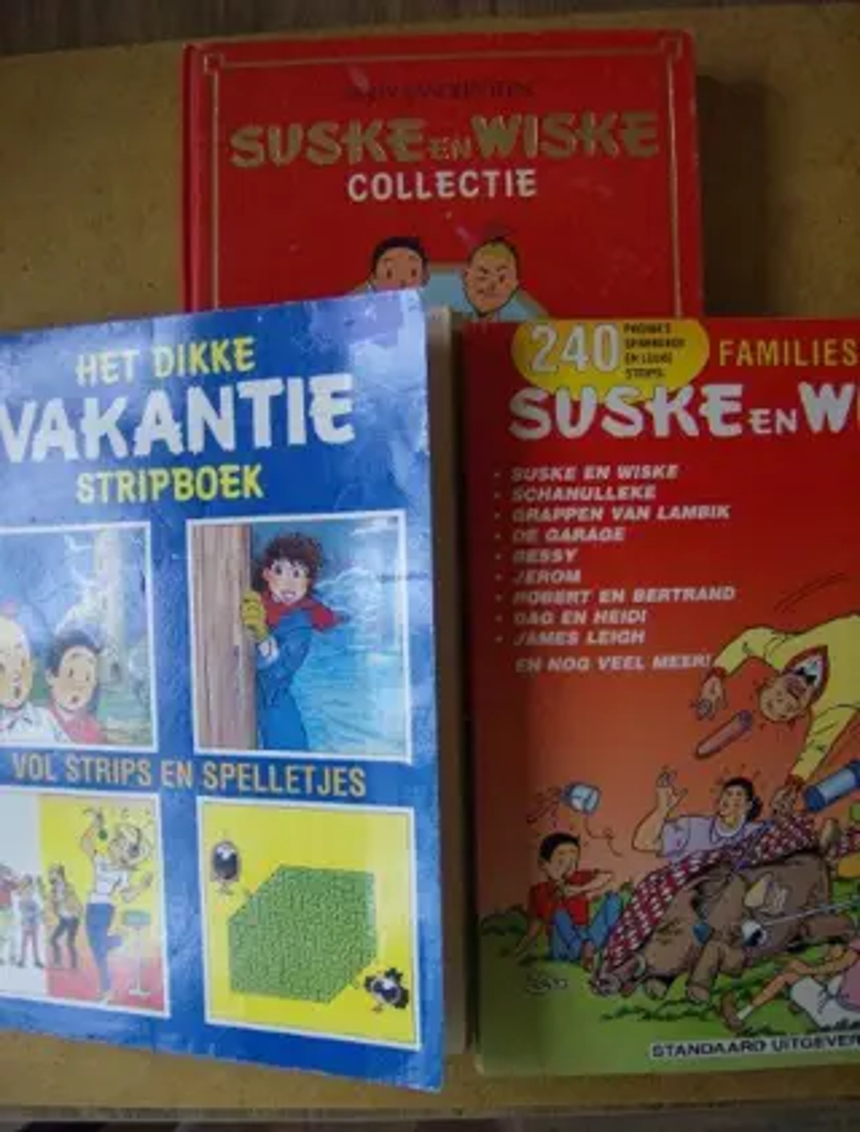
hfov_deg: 40.0
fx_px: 1182
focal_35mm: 36
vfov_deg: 51.1
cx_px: 430
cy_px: 566
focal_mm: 6
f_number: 2.8
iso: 200
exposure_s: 1/39.9
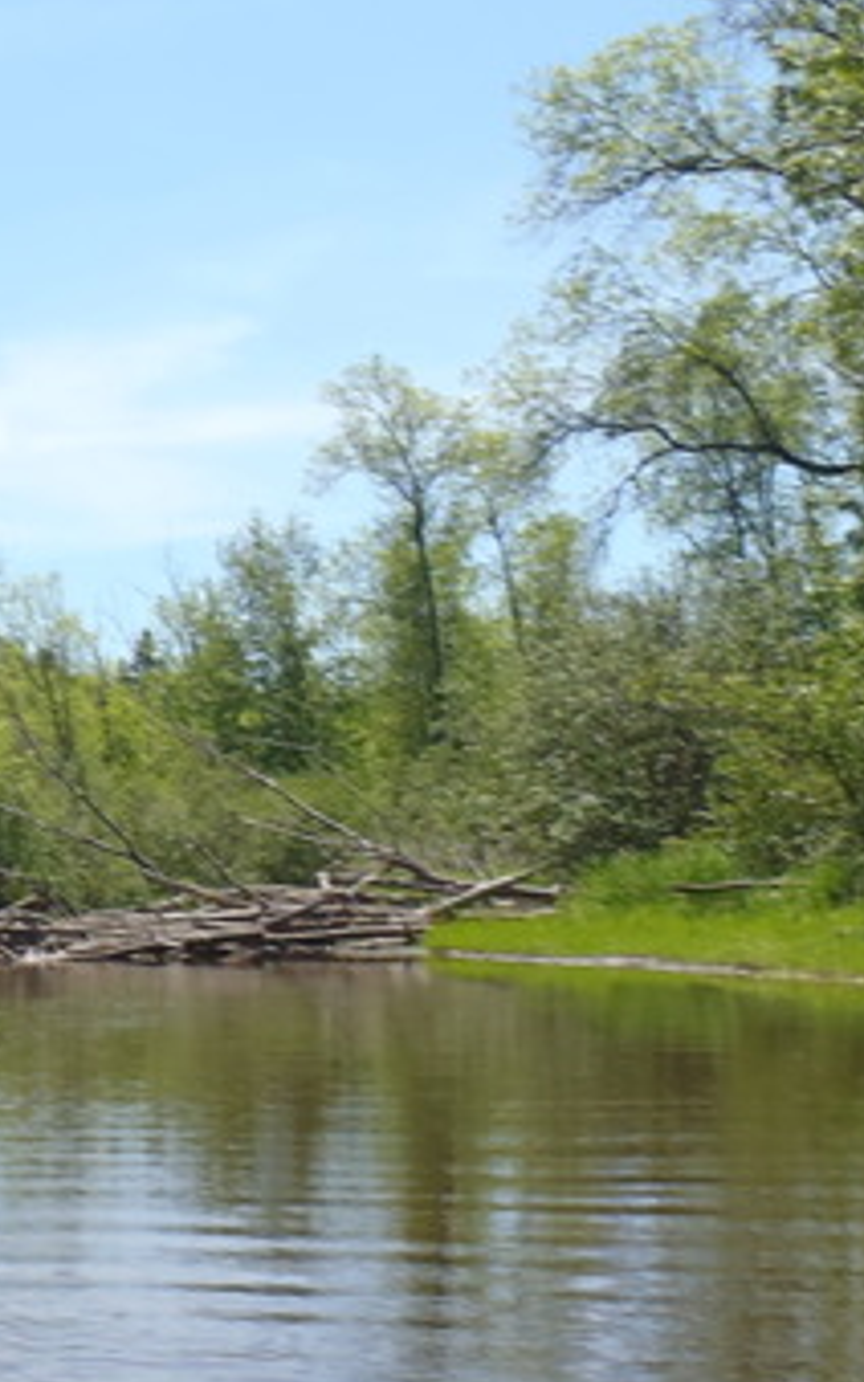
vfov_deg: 29.1
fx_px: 2636
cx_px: -163
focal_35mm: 70
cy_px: 958
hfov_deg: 17.7
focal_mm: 5
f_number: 10
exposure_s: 1/60
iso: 80
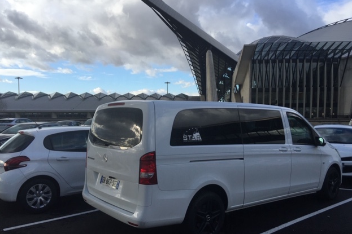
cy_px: 130
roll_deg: -0.6
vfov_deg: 42.2
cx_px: 180
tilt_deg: -1.6
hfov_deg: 60.3
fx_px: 303
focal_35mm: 31
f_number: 2.2
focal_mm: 4.15
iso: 32
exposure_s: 1/1199
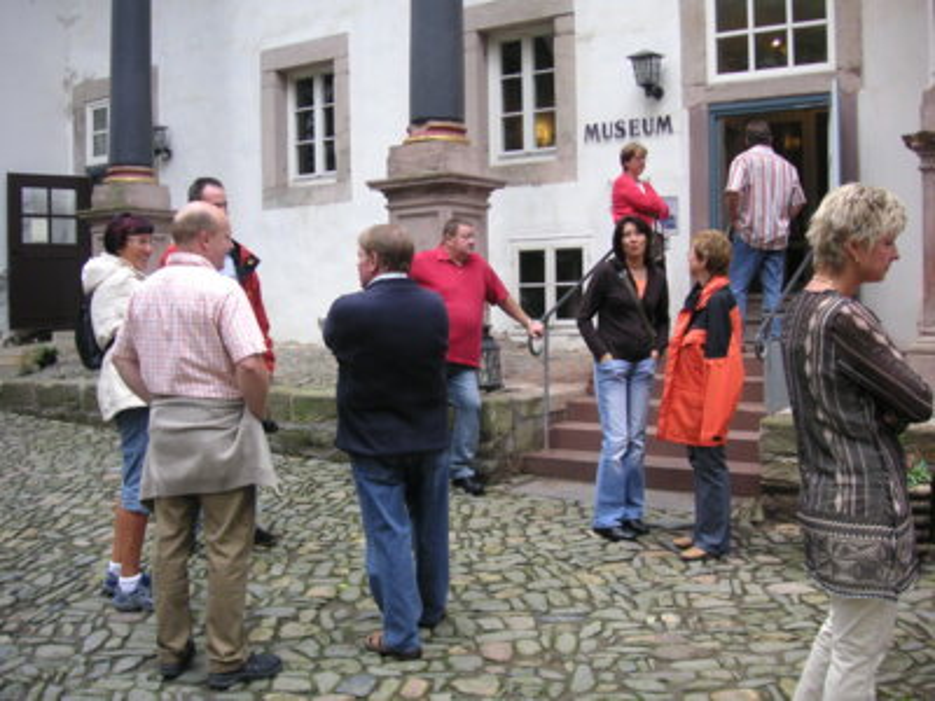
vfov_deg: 38.7
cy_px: 350
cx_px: 468
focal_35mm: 37
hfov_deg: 50.1
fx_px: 999
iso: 50
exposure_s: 1/90
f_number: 2.8
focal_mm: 6.1
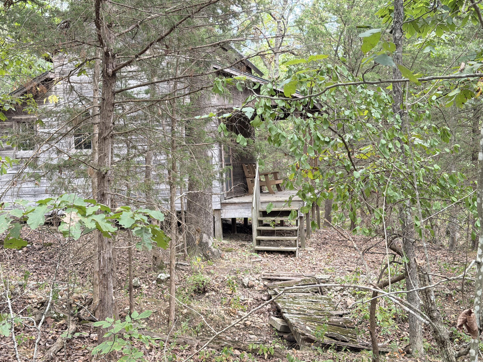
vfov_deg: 29.7
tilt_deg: -0.6
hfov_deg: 38.9
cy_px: 179
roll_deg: +2.4
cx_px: 239
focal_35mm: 49
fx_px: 684
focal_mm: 6.76
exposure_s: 1/85
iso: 125
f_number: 1.78
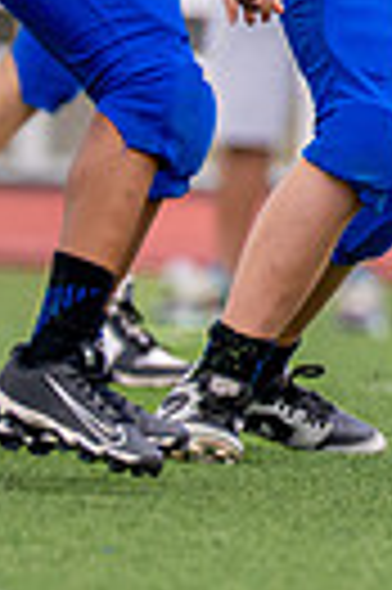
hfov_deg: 1.0
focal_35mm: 1336
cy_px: -188
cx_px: 913
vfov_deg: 1.5
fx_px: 21878
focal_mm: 200
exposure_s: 1/4000
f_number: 2.8
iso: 400
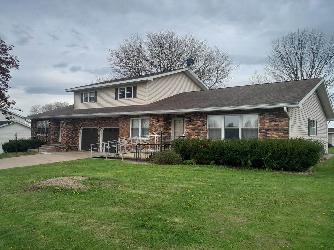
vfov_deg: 51.3
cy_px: 125
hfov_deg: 65.3
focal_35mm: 27
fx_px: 260
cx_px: 167
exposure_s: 1/143
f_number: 1.8
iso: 40
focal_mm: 4
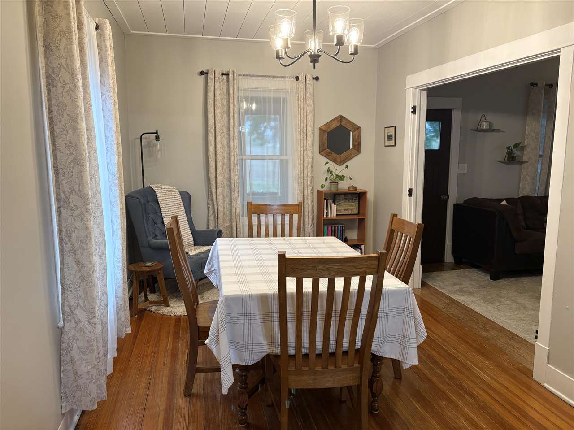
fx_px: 431
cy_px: 215
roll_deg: -0.4
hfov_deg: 67.3
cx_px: 287
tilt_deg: -8.2
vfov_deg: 53.0
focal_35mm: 26
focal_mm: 5.96
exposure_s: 1/60
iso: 160
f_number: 1.6
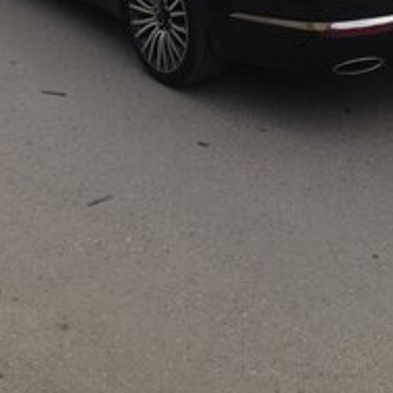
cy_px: -108
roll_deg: +0.7
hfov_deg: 22.7
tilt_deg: -3.8
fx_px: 976
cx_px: 228
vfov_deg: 20.9
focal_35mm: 76
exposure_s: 1/889
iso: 50
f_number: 2.4
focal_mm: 4.12
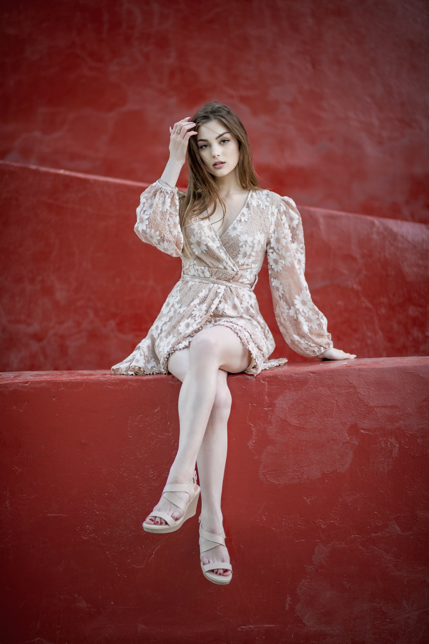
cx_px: 214
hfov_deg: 16.1
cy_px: 322
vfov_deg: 23.9
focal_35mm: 85
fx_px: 1520
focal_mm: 85
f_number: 1.6
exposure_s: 1/160
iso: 100
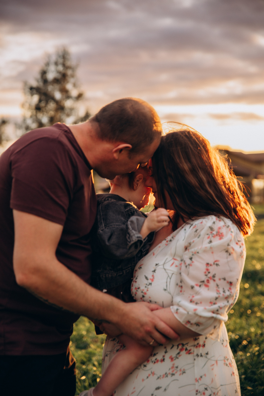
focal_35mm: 70
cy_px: 198
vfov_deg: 28.9
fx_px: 771
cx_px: 132
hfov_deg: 19.4
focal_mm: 70
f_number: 2.8
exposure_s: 1/200
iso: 125
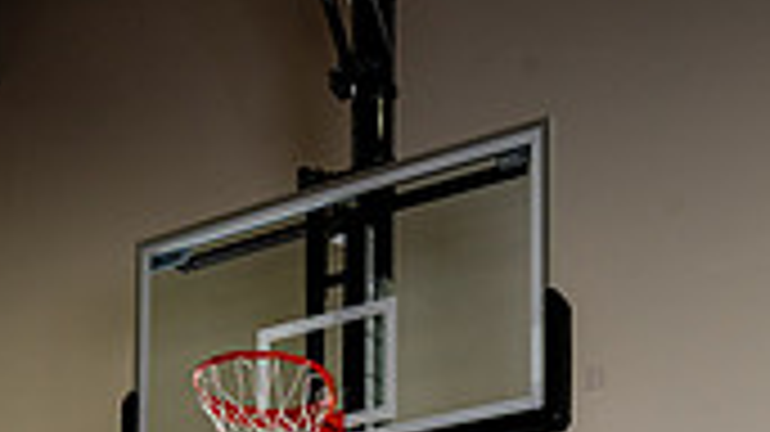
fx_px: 1347
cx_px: 495
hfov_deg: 31.7
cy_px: 1004
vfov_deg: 13.7
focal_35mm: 66
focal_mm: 24
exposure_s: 1/200
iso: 640
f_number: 8
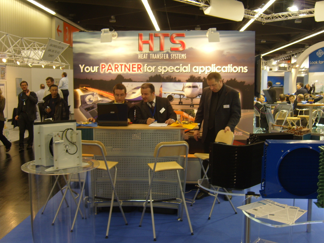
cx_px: 162
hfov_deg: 52.6
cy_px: 122
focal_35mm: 35
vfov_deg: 40.7
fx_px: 328
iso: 97
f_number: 2.8
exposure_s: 1/30
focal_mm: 7.4
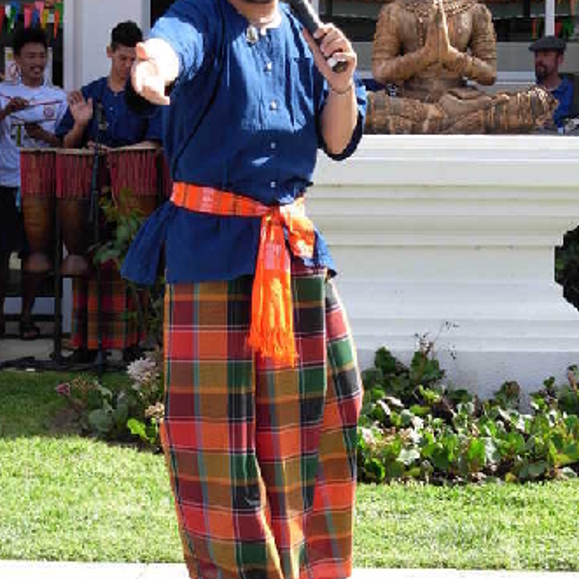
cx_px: 299
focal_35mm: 114
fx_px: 2157
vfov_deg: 15.3
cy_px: 238
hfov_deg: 15.3
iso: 79
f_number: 3.8
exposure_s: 1/287
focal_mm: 14.7
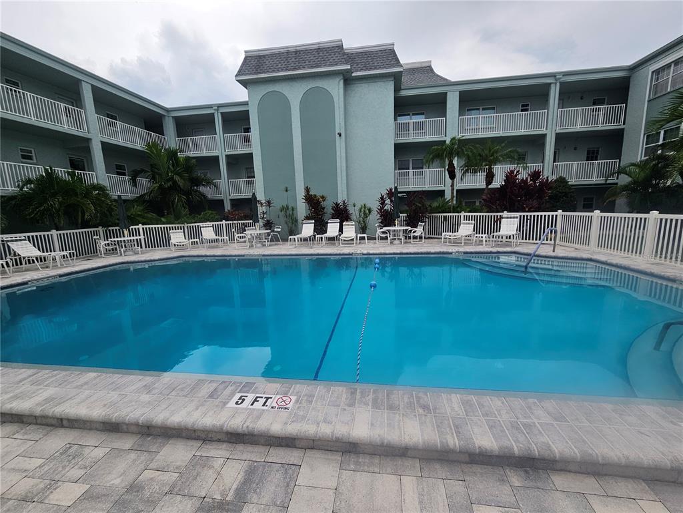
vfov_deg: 89.9
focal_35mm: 13
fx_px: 256
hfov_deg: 106.2
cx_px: 342
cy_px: 256
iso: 50
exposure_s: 1/657
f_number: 2.2
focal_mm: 2.2
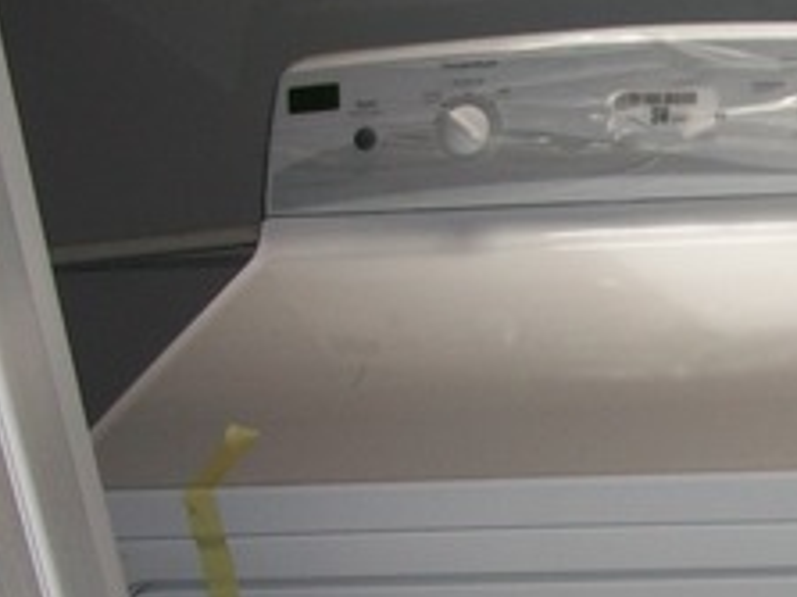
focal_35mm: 92
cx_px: 911
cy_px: 583
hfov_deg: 20.2
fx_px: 2117
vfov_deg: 15.8
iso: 80
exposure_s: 1/30
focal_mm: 5.7
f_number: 2.9
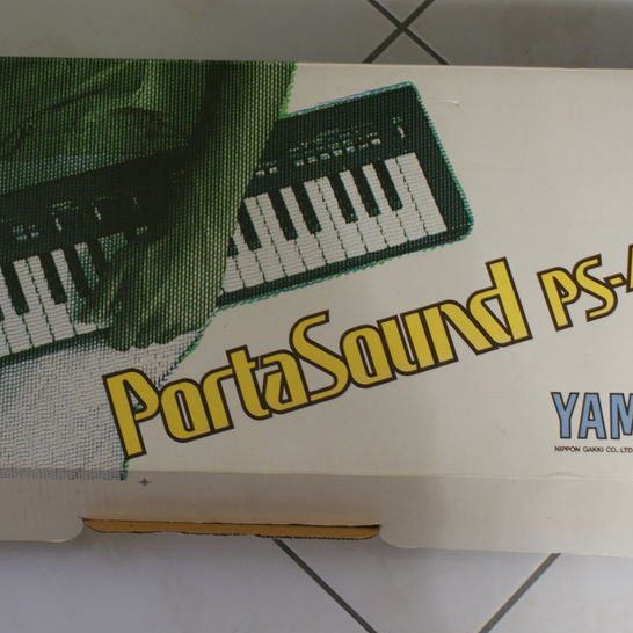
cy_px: 278
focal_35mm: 82
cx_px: 227
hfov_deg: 21.1
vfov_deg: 21.2
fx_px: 1692
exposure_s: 1/4
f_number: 5.6
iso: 400
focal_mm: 35
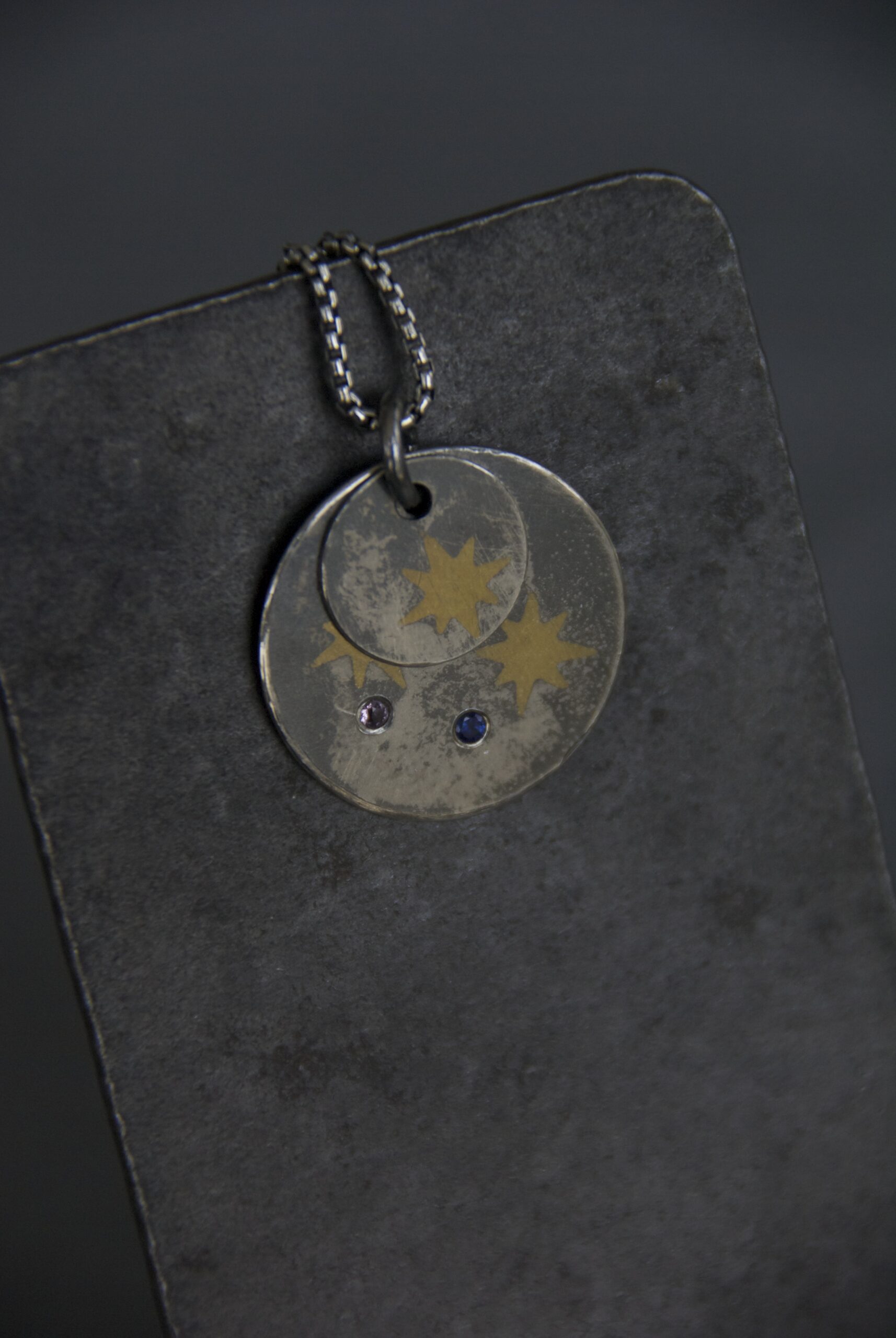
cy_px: 669
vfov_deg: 6.5
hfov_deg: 4.4
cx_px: 448
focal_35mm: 315
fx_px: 11724
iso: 400
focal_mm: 210
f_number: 6.3
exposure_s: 1/160
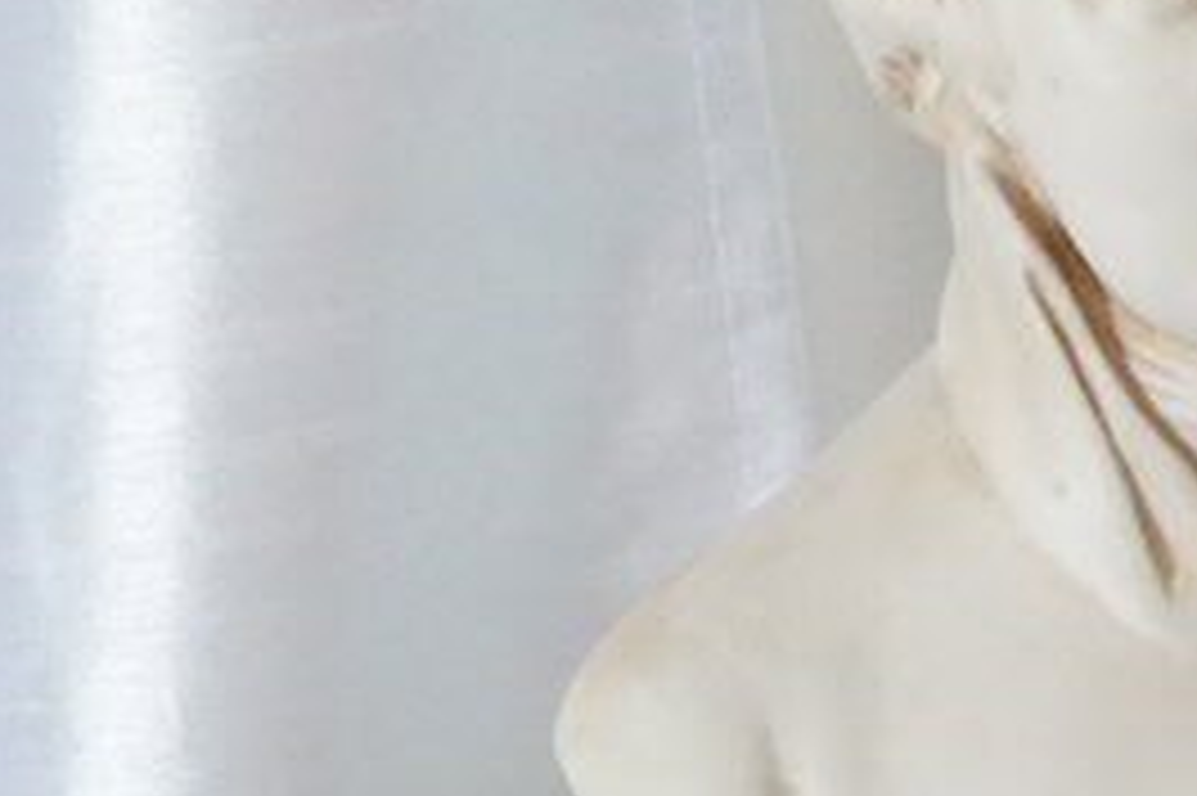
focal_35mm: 195
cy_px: 1839
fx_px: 6479
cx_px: 2853
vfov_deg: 6.7
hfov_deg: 9.4
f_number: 5.6
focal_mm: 20
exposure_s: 1/30
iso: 1600
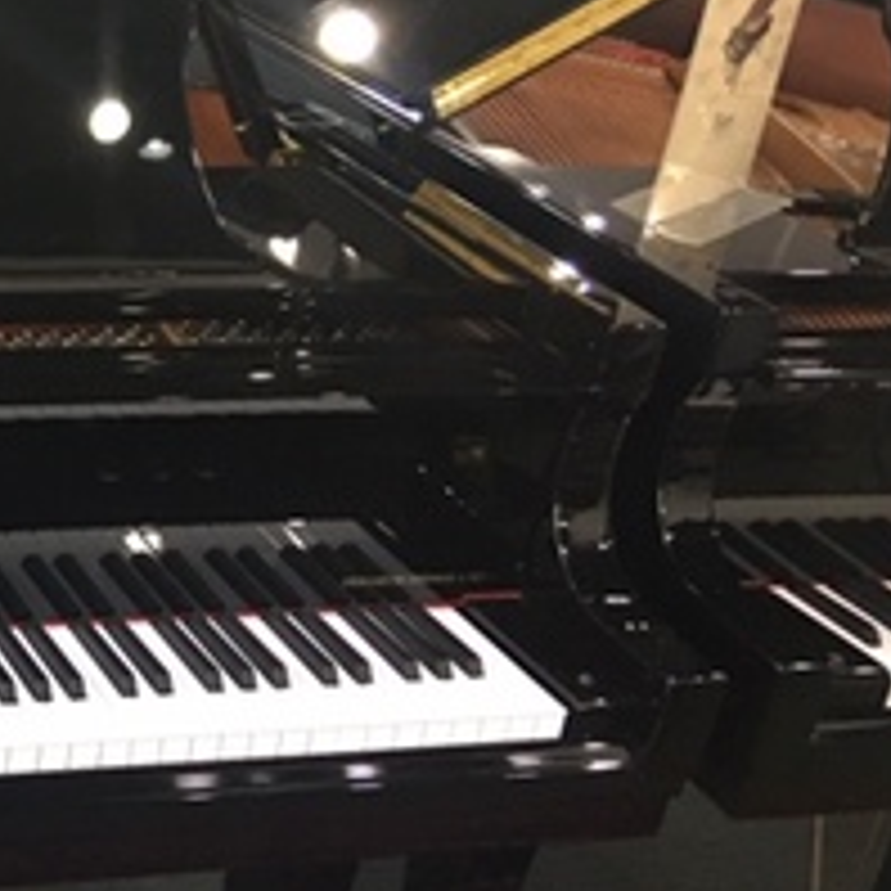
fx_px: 2009
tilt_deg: -21.5
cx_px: -295
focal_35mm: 69
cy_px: 342
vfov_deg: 24.9
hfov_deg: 22.2
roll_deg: -5.7
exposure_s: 1/10
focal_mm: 4.15
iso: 100
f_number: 2.2
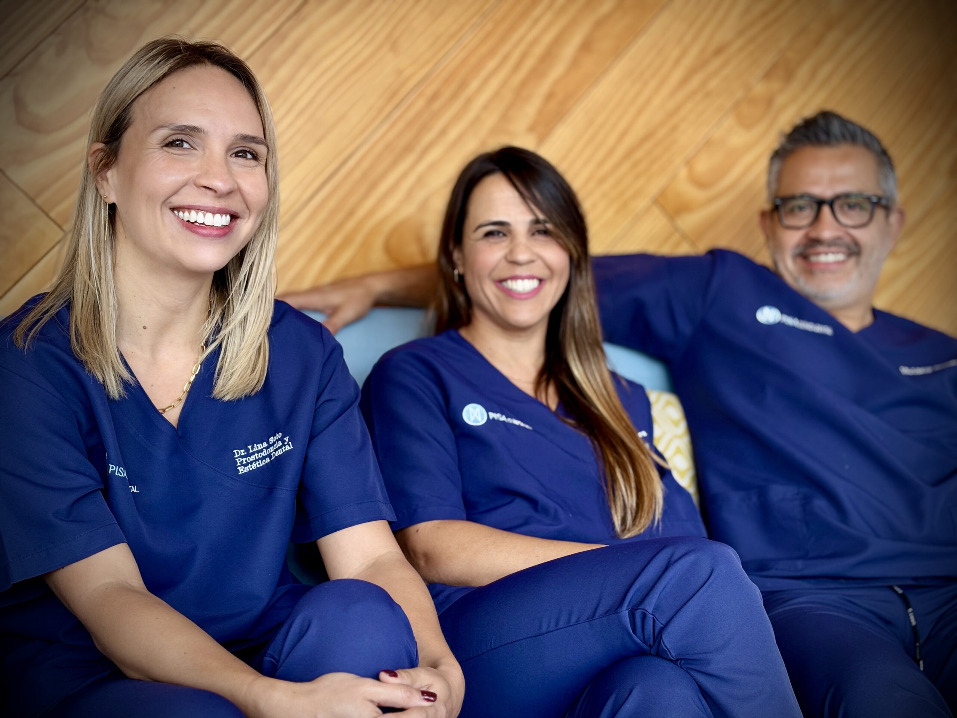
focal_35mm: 52
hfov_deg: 36.8
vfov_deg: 28.0
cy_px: 359
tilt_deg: -2.0
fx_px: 1438
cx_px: 478
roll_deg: +0.6
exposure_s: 1/50
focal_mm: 5.96
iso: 64
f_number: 1.6
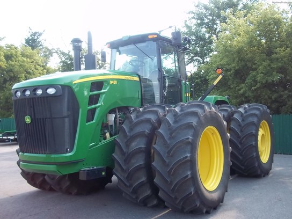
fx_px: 304
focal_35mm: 36
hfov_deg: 51.4
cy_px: 110
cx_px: 146
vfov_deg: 39.7
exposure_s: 1/160
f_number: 3.1
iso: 80
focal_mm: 6.5
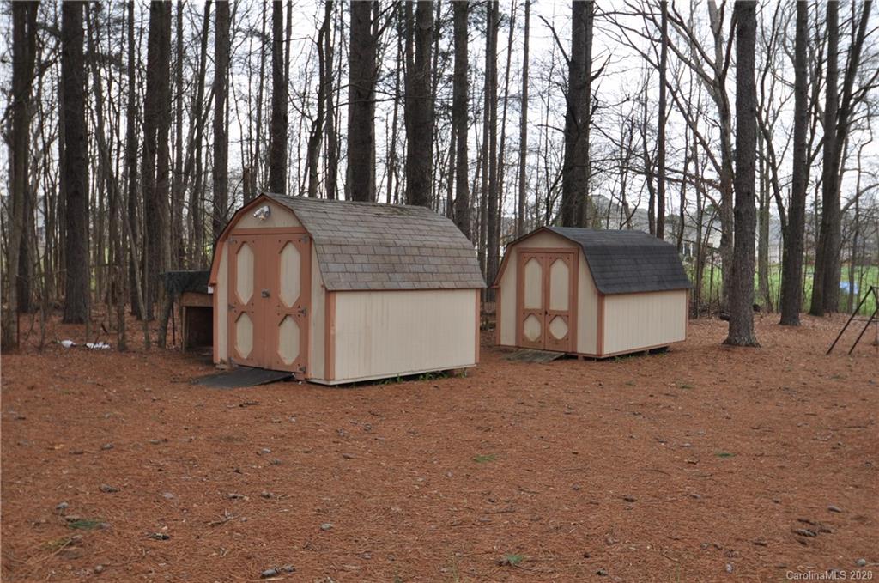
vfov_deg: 36.7
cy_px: 292
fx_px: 877
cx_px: 440
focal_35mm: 36
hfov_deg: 53.2
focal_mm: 24
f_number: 5.6
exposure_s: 1/125
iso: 250
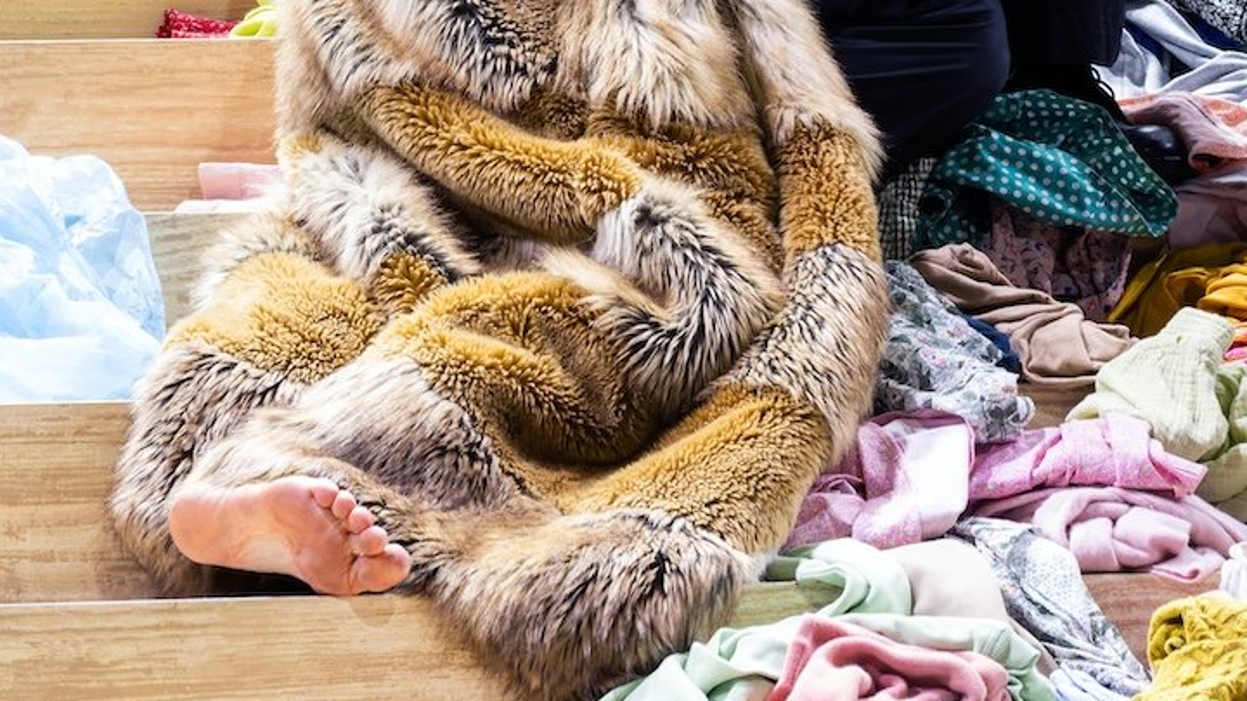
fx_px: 8498
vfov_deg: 4.7
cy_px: -478
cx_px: 724
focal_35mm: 257
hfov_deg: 8.4
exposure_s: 1/200
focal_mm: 92
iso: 1000
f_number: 8
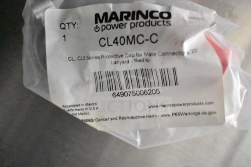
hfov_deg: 53.1
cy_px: 84
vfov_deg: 36.9
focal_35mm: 36
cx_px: 126
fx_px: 251
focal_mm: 24
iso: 20000
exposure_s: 1/40
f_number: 4
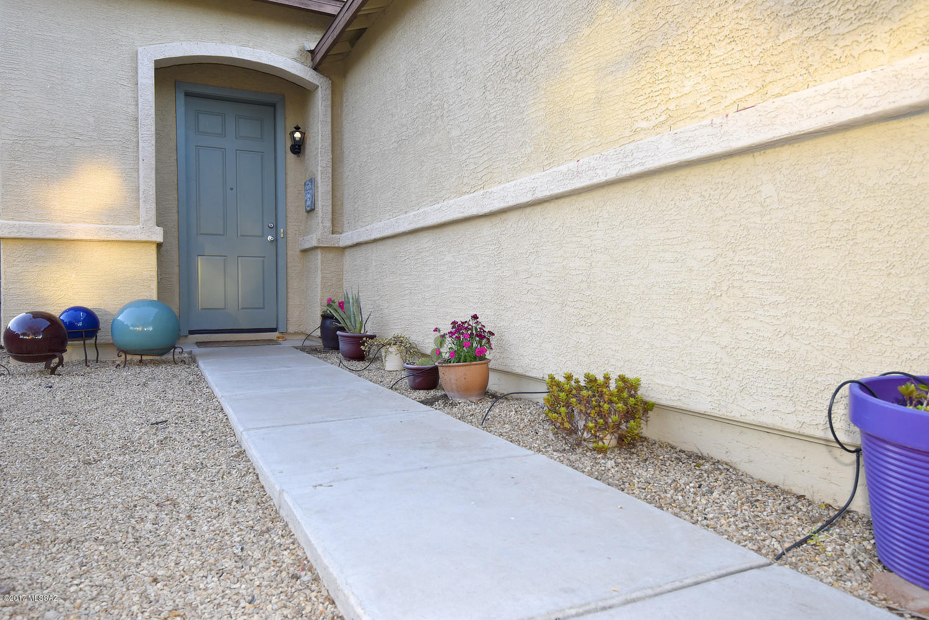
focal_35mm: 24
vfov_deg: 53.2
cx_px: 464
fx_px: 619
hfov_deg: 73.7
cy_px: 310
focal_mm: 24
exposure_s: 1/100
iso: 800
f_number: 7.1
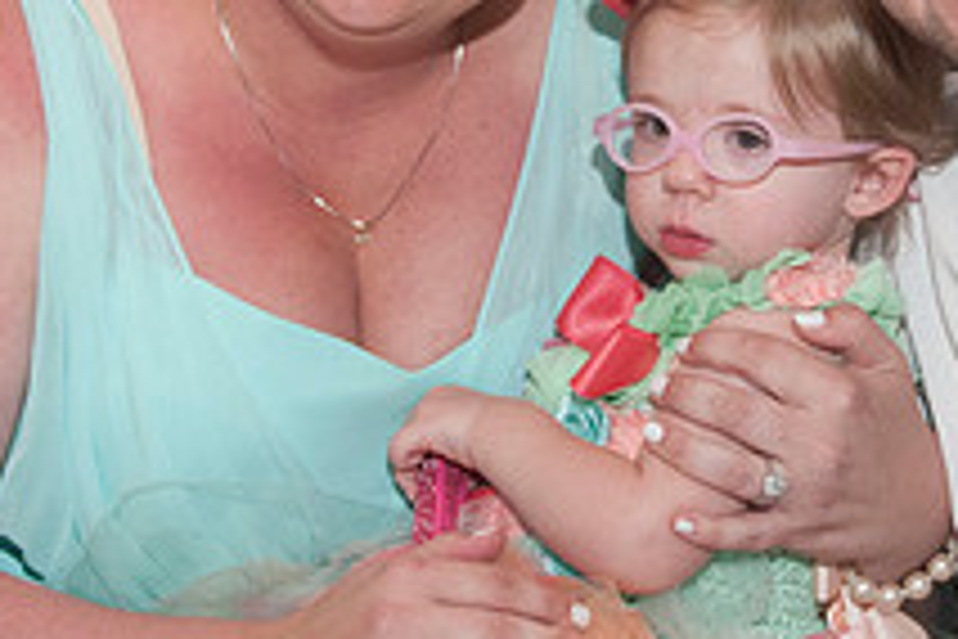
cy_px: 146
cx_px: 576
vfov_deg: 8.8
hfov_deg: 13.2
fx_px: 4124
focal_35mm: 155
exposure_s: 1/60
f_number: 5.6
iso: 800
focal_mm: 38
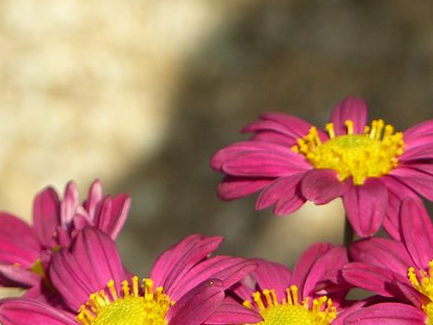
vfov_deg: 1.0
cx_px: 281
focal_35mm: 1479
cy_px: 377
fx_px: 18516
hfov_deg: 1.3
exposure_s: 1/400
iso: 100
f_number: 4
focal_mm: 108
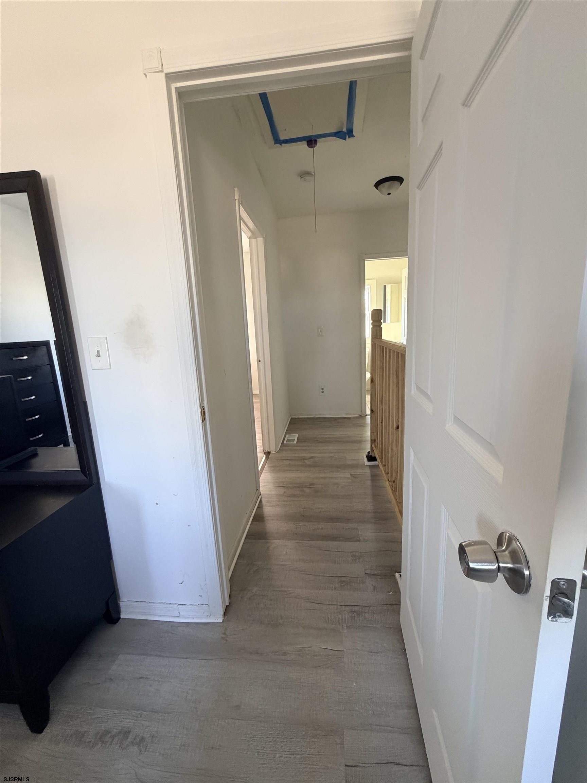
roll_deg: +1.7
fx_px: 317
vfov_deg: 102.1
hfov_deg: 85.7
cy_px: 392
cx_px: 294
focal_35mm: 14
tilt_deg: -10.4
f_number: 2.2
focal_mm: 2.22
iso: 320
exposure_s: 1/89
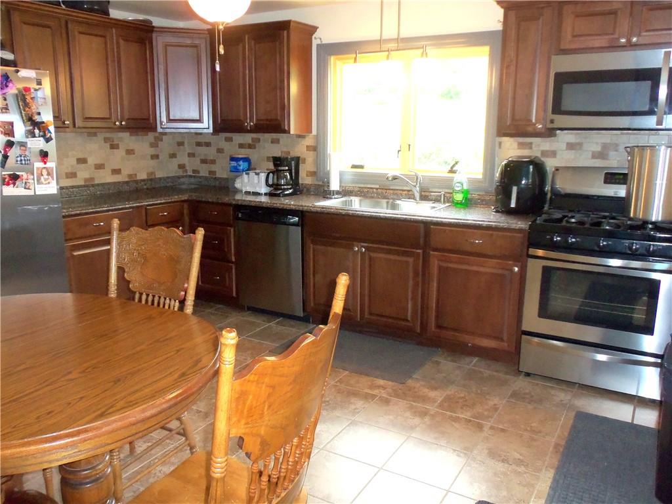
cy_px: 252
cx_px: 336
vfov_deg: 49.7
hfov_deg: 63.4
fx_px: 544
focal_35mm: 28
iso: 250
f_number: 3.3
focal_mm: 5.1
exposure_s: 1/60
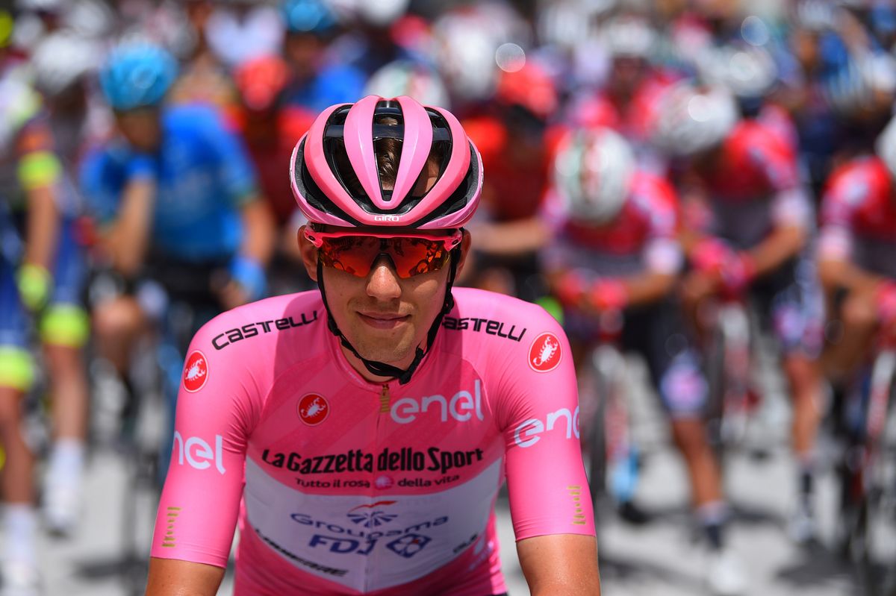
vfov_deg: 10.5
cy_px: 298
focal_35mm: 130
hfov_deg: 15.8
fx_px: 3234
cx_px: 448
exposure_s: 1/3200
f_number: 2.8
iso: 100
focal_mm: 130
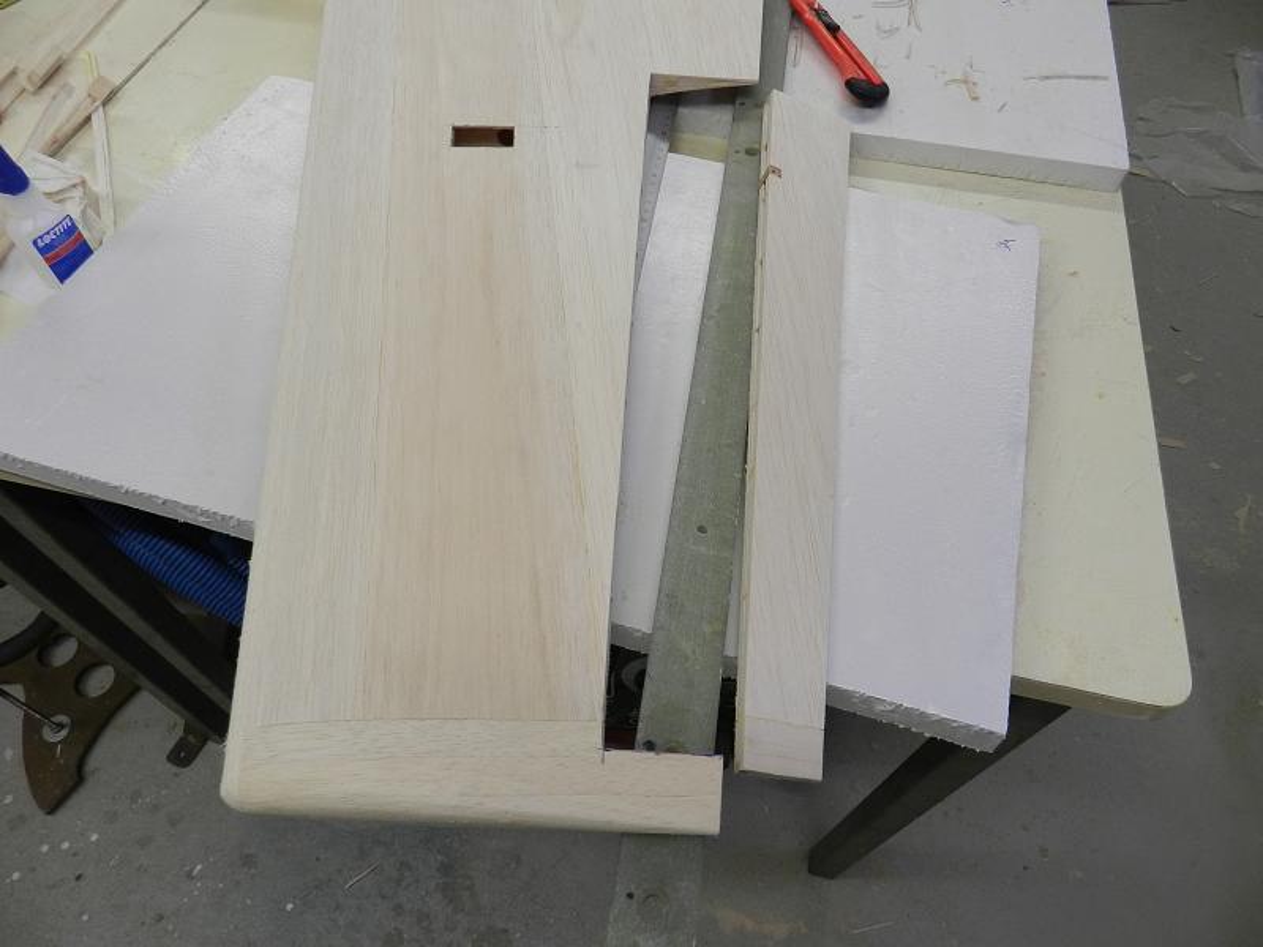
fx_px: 839
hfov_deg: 73.9
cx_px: 632
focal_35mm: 23
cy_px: 474
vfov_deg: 58.9
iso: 180
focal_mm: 4
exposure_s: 1/30
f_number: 3.4
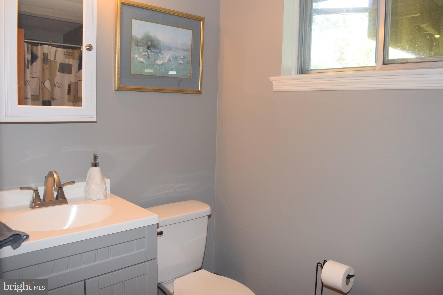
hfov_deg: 67.4
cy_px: 148
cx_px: 222
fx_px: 332
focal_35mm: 27
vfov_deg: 47.9
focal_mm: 18
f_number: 5
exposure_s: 1/100
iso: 800
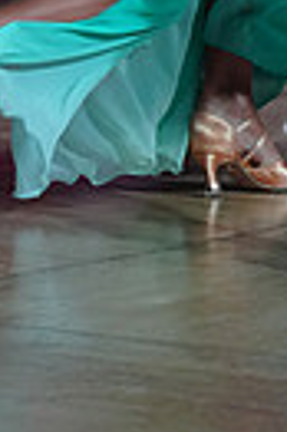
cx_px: 473
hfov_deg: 2.1
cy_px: -191
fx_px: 7745
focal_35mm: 646
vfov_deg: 3.2
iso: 1600
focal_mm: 146
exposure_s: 1/320
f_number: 3.5
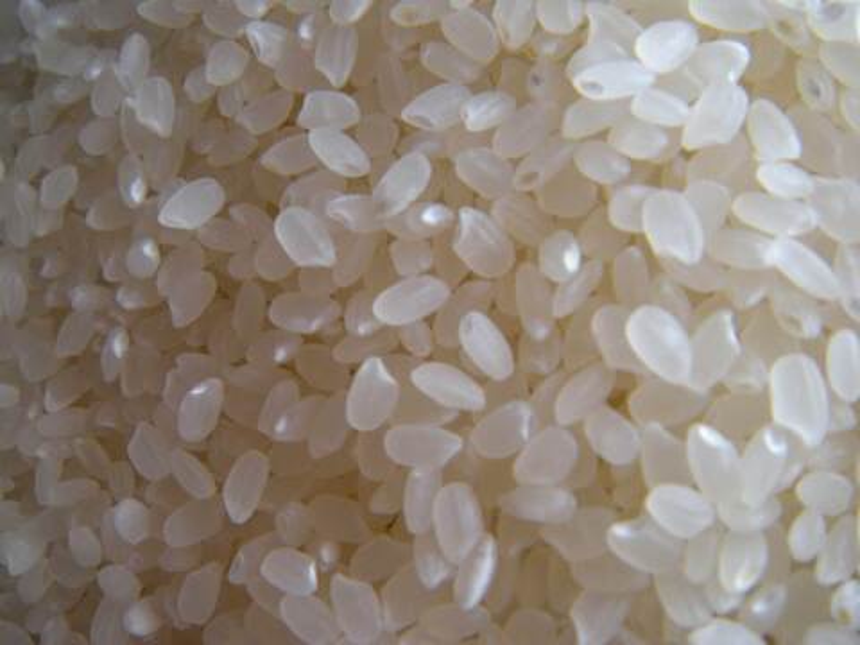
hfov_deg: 52.6
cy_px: 322
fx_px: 870
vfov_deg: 40.7
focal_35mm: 35
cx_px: 430
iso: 269
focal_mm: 5.9
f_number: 3.8
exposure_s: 1/54.7
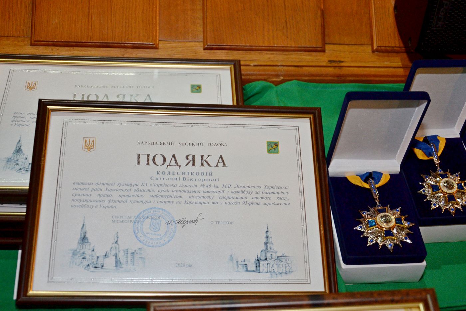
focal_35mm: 51
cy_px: 156
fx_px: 660
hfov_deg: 38.9
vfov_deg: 26.5
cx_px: 233
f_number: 4.2
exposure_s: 1/200
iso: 800
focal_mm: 34
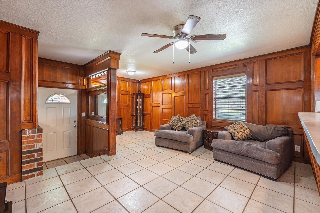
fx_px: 142
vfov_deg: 73.7
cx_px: 160
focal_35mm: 16
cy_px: 106
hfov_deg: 96.8
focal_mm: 16
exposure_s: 1/1.67
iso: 100
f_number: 9
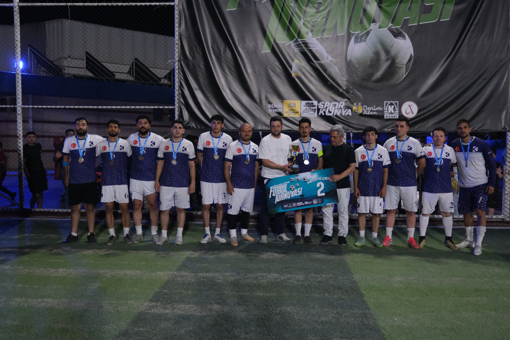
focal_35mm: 33
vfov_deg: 40.0
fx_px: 467
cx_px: 255
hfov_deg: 57.2
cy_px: 170
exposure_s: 1/200
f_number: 2.8
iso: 5000
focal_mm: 22
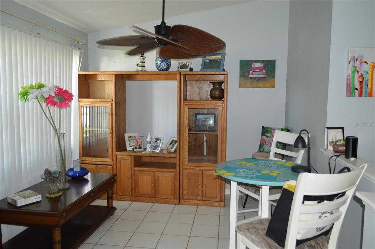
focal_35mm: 27
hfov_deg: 67.4
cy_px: 124
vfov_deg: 47.8
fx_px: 281
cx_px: 188
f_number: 3.5
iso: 1600
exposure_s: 1/60
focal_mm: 18
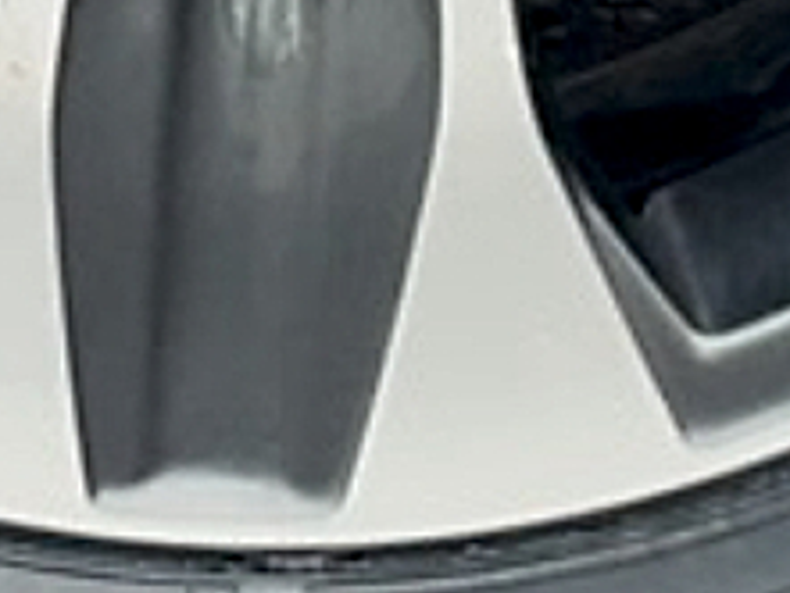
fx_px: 4955
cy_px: -750
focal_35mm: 217
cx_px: 422
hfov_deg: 9.1
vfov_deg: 6.6
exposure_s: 1/276
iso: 25
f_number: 1.8
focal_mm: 3
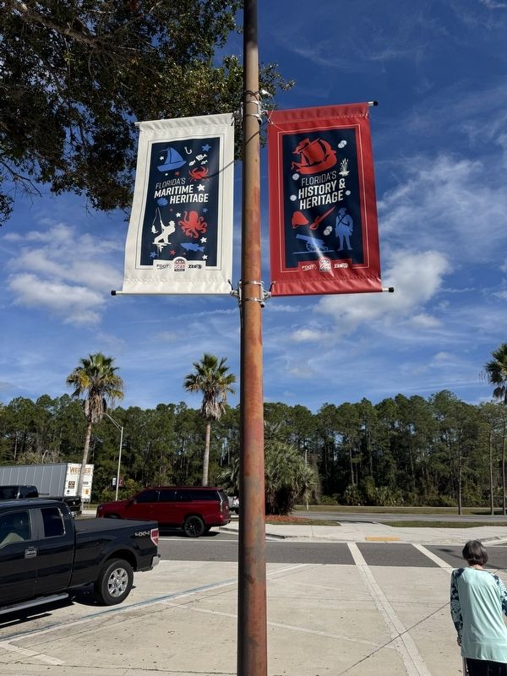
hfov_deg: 56.8
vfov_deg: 71.6
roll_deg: +0.5
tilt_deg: +19.7
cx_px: 254
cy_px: 338
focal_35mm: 24
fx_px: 469
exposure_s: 1/7937
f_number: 1.78
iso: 80
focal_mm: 6.76
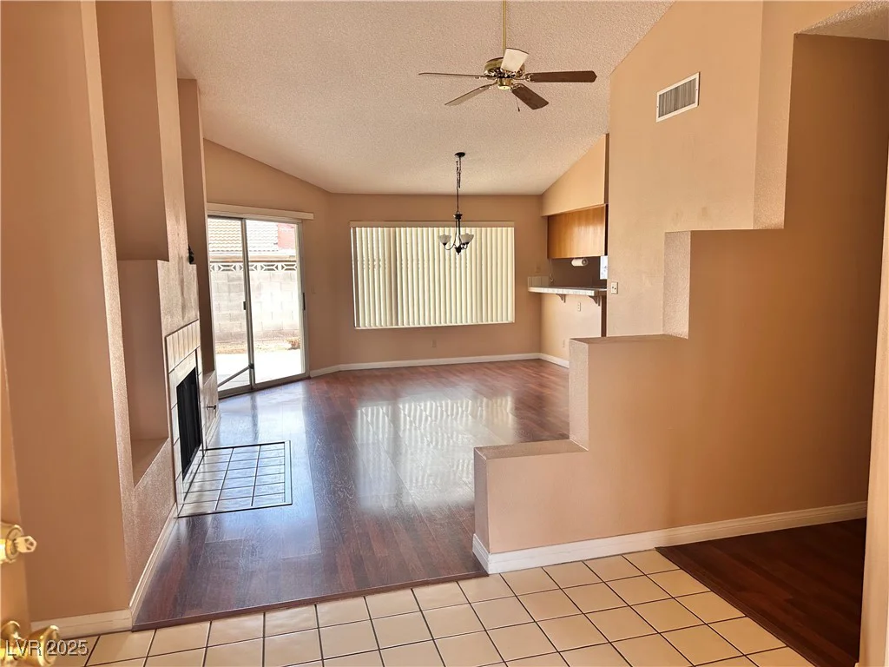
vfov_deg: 56.8
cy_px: 334
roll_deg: +0.4
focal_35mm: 24
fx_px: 616
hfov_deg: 71.6
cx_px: 444
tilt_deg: -5.2
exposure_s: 1/121
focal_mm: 6.86
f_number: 1.78
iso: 64
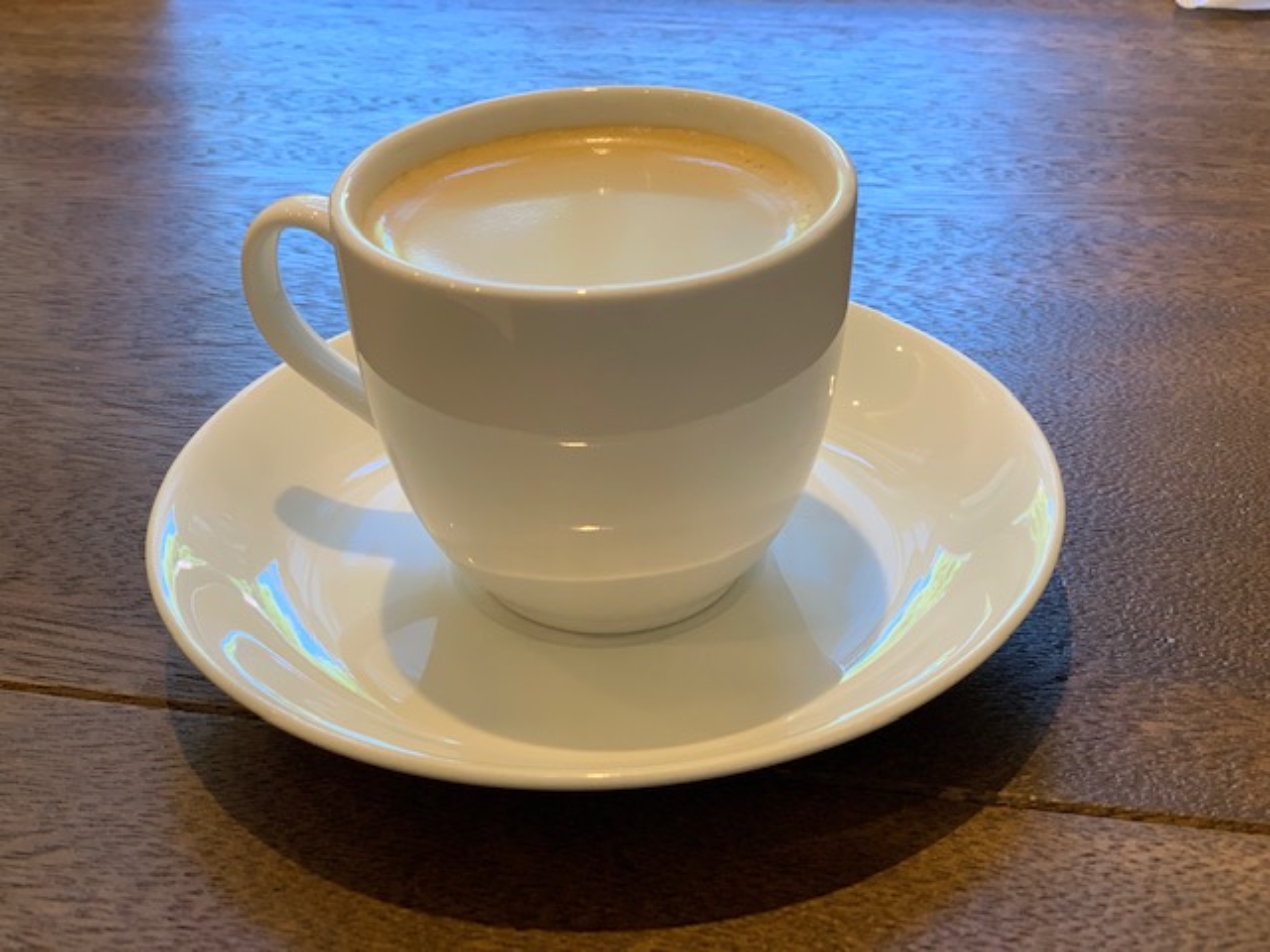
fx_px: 1908
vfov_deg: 28.0
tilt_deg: -31.2
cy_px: 476
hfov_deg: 36.8
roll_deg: +1.9
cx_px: 635
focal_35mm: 52
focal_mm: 6
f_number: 2.4
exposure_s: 1/115
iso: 125
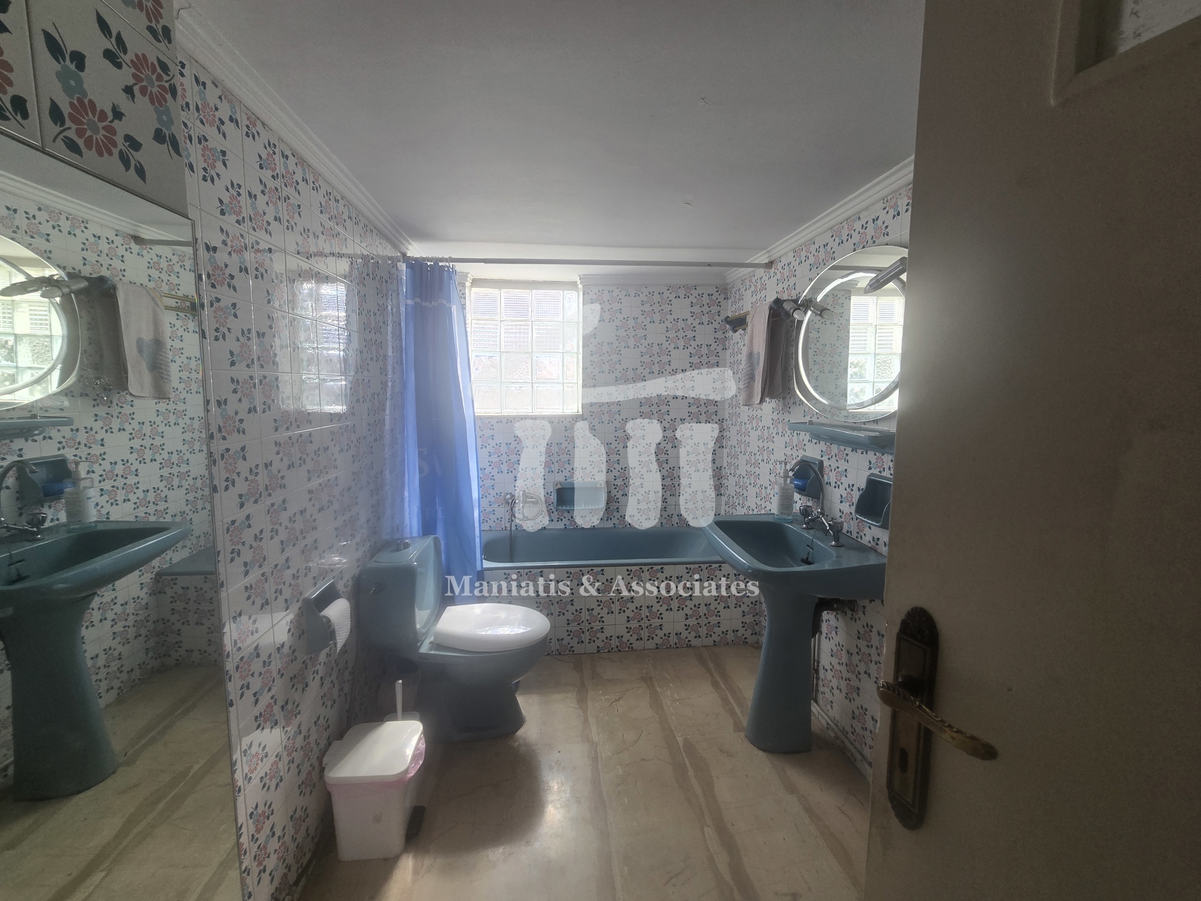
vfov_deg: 89.9
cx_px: 600
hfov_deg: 106.2
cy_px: 450
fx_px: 451
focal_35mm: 13
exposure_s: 1/227
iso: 50
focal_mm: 2.2
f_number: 2.2
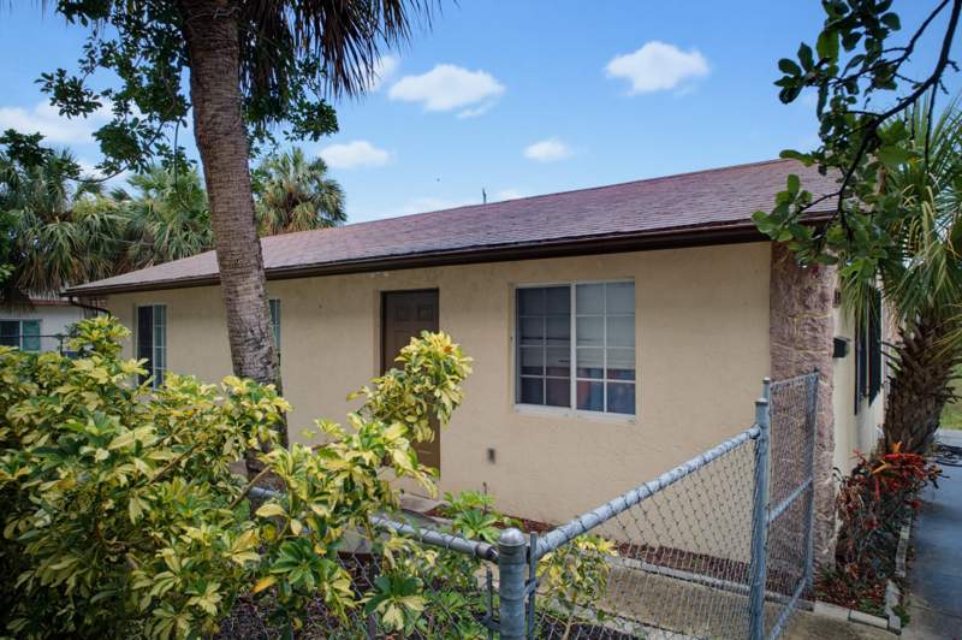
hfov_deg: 78.6
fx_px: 587
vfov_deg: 57.1
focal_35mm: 22
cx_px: 481
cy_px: 320
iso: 100
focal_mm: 8.4
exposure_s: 1/125
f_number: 2.8
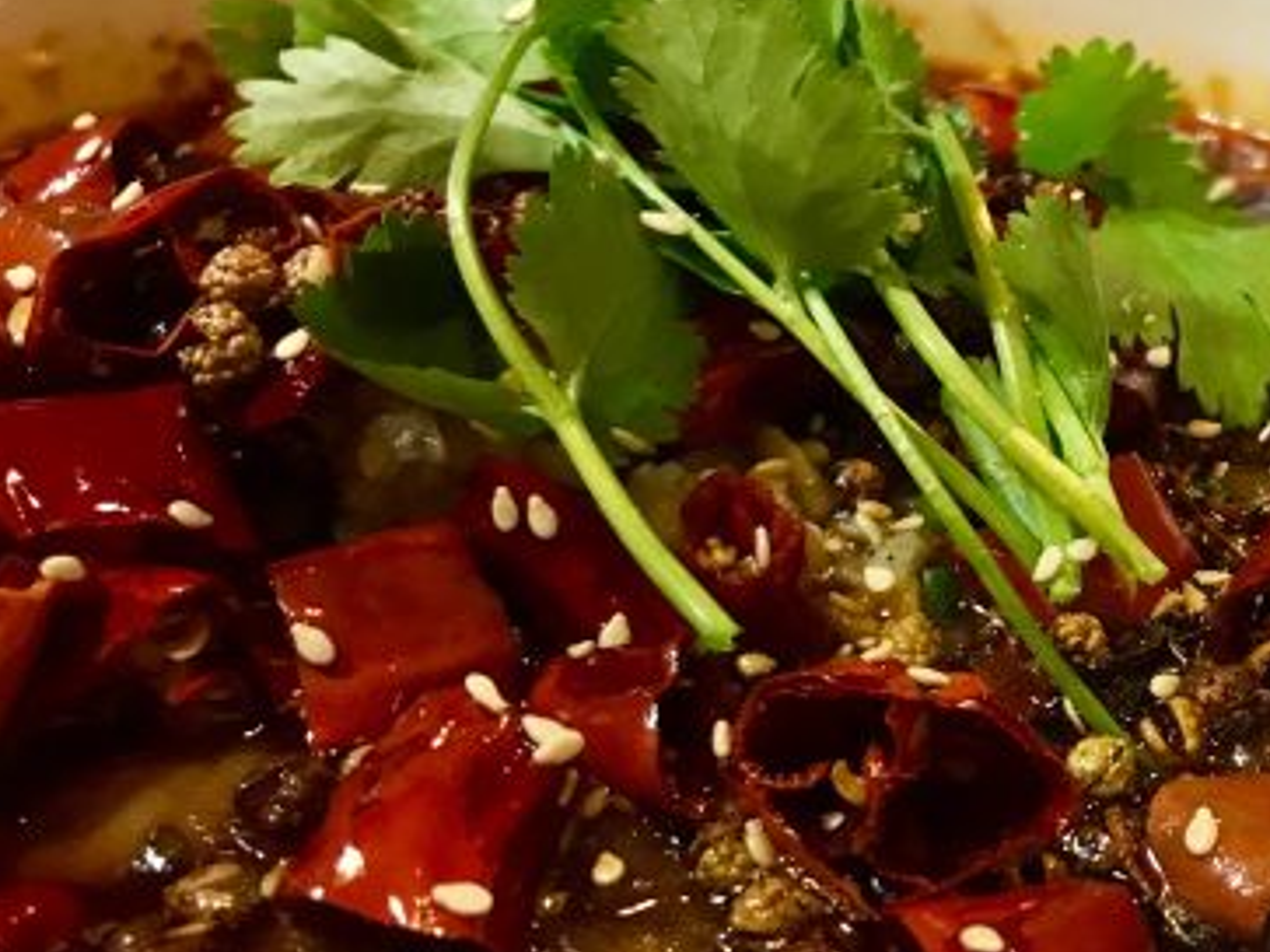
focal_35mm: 54
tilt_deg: -30.2
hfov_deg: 33.1
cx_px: 1214
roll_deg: -5.9
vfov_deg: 27.0
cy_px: 499
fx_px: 1981
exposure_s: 1/11
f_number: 1.8
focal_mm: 3.99
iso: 100
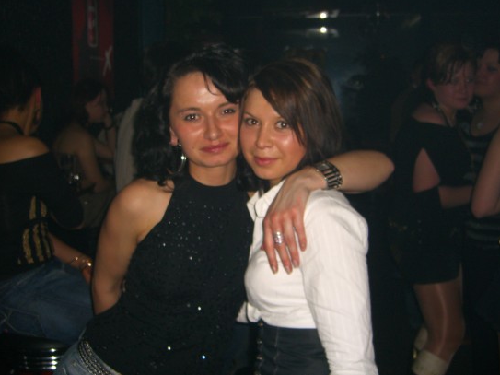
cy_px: 169
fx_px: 607
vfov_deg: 34.3
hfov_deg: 44.8
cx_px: 229
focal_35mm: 42
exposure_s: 1/60
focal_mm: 7.9
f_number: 2.8
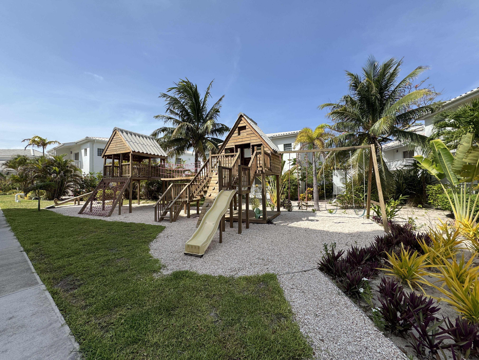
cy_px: 180
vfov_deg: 85.7
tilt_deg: +0.2
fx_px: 194
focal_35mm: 14
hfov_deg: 102.1
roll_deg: +0.0
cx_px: 240
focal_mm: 2.22
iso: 50
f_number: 2.2
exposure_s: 1/1832
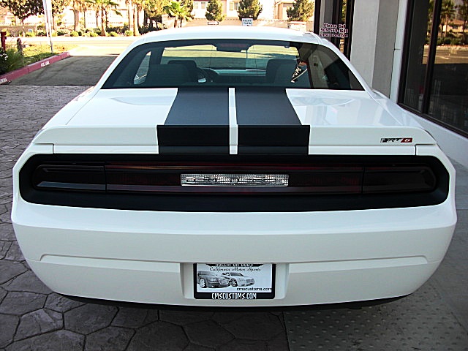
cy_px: 176
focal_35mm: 36
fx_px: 487
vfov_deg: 39.7
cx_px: 234
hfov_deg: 51.4
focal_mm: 6.3
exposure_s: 1/125
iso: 50
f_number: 2.8
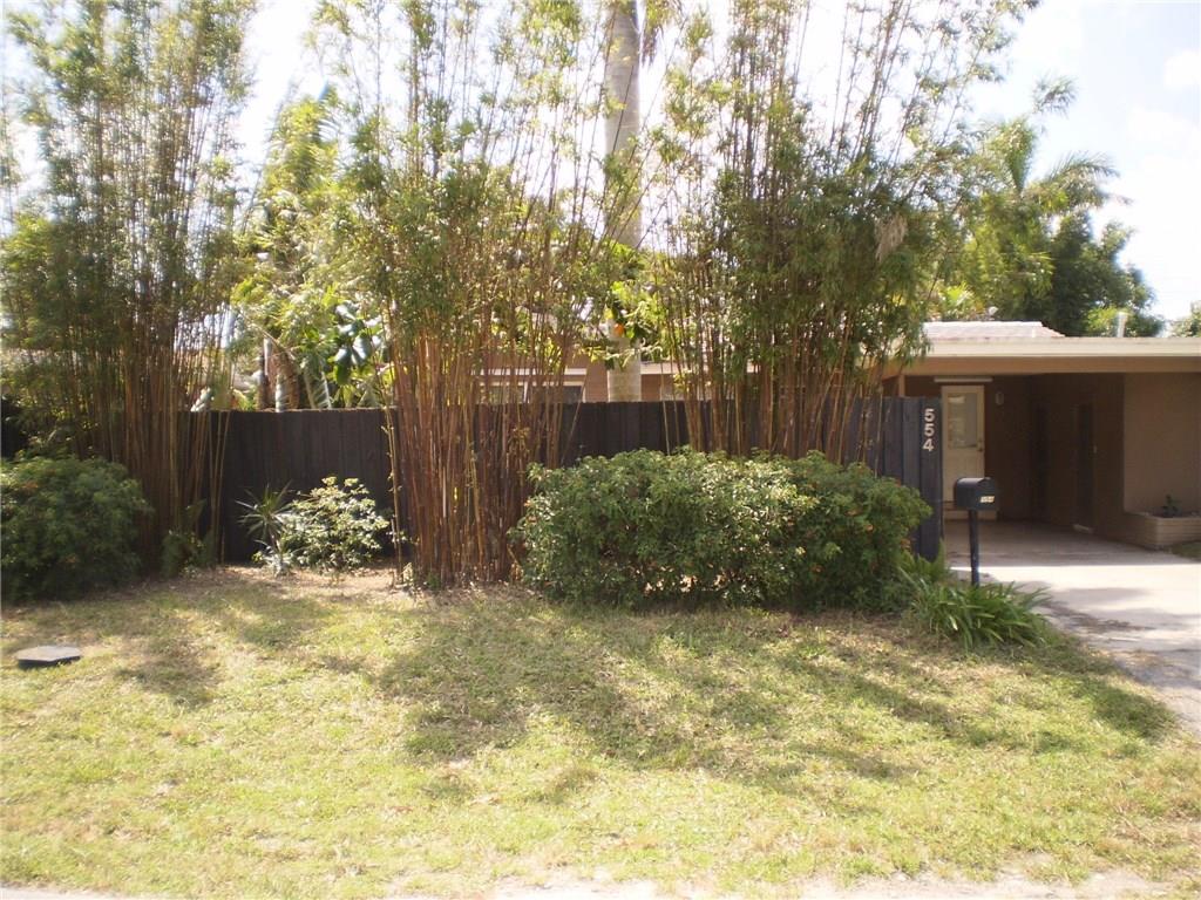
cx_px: 600
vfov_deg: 39.7
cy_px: 450
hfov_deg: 51.4
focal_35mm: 36
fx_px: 1249
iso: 64
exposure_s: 1/500
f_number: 3.1
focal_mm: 6.3
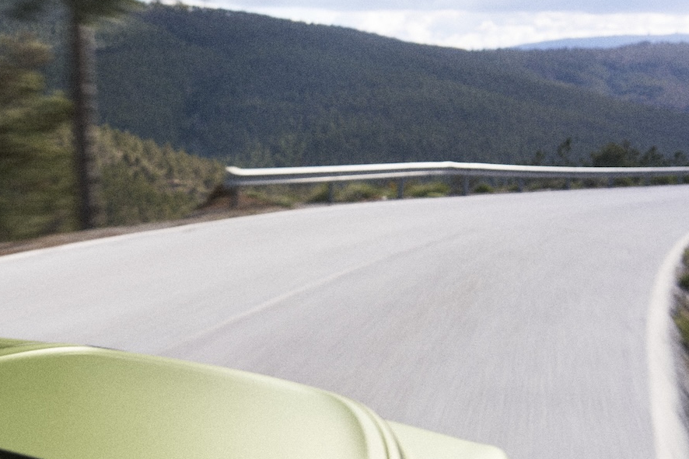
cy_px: 329
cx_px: 192
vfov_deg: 25.8
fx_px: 995
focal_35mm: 52
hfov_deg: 37.5
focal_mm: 24
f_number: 2.8
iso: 125
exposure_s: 1/30
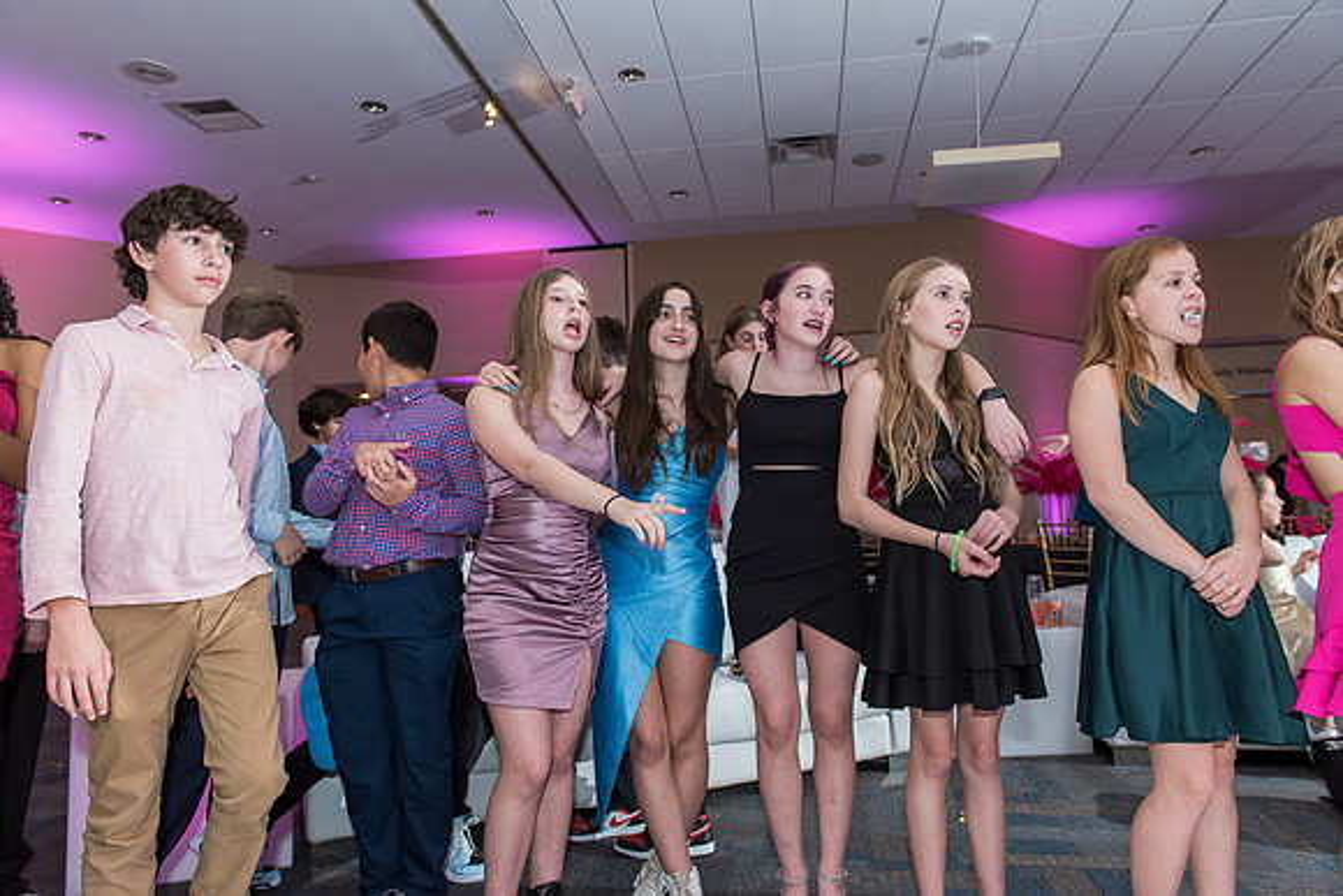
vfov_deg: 53.2
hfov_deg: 73.7
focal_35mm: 24
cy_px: 448
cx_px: 672
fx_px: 896
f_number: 4.5
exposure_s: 1/100
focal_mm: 24
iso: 1000
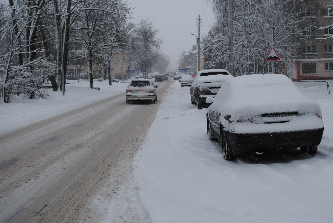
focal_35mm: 48
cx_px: 187
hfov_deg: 41.0
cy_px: 99
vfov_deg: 28.1
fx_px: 445
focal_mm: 28
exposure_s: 1/125
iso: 160
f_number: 5.6
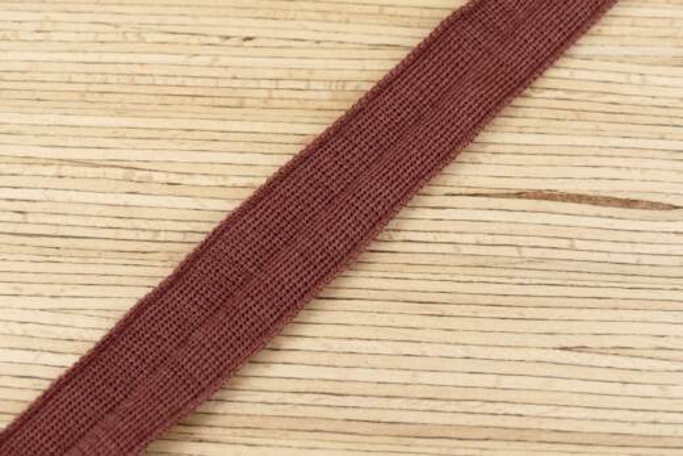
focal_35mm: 51
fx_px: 968
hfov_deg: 38.9
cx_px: 342
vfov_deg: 26.5
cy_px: 228
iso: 250
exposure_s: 1/80
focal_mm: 18.77
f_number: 3.4
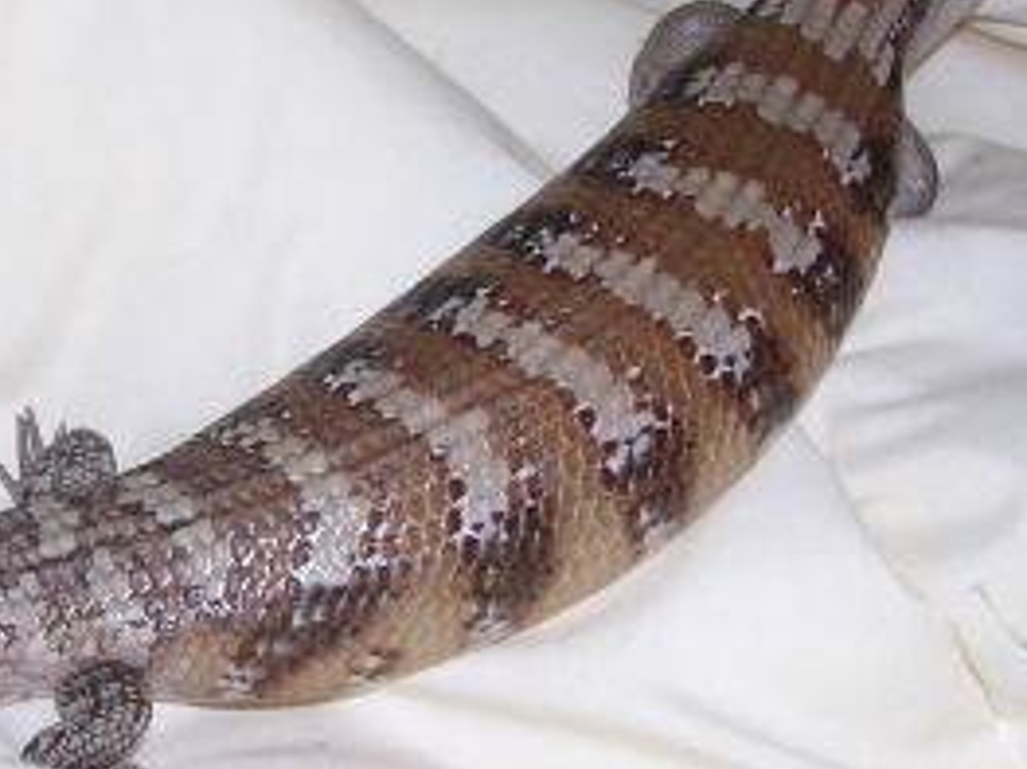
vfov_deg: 19.8
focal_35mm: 74
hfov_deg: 26.1
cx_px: 293
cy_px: 273
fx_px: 2194
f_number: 2.8
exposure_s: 1/60.1
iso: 100
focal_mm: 5.8
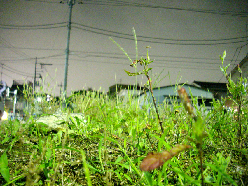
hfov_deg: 50.1
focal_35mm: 37
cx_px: 124
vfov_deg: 38.7
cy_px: 93
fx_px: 265
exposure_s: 1.6
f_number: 2.8
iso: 400
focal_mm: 6.2
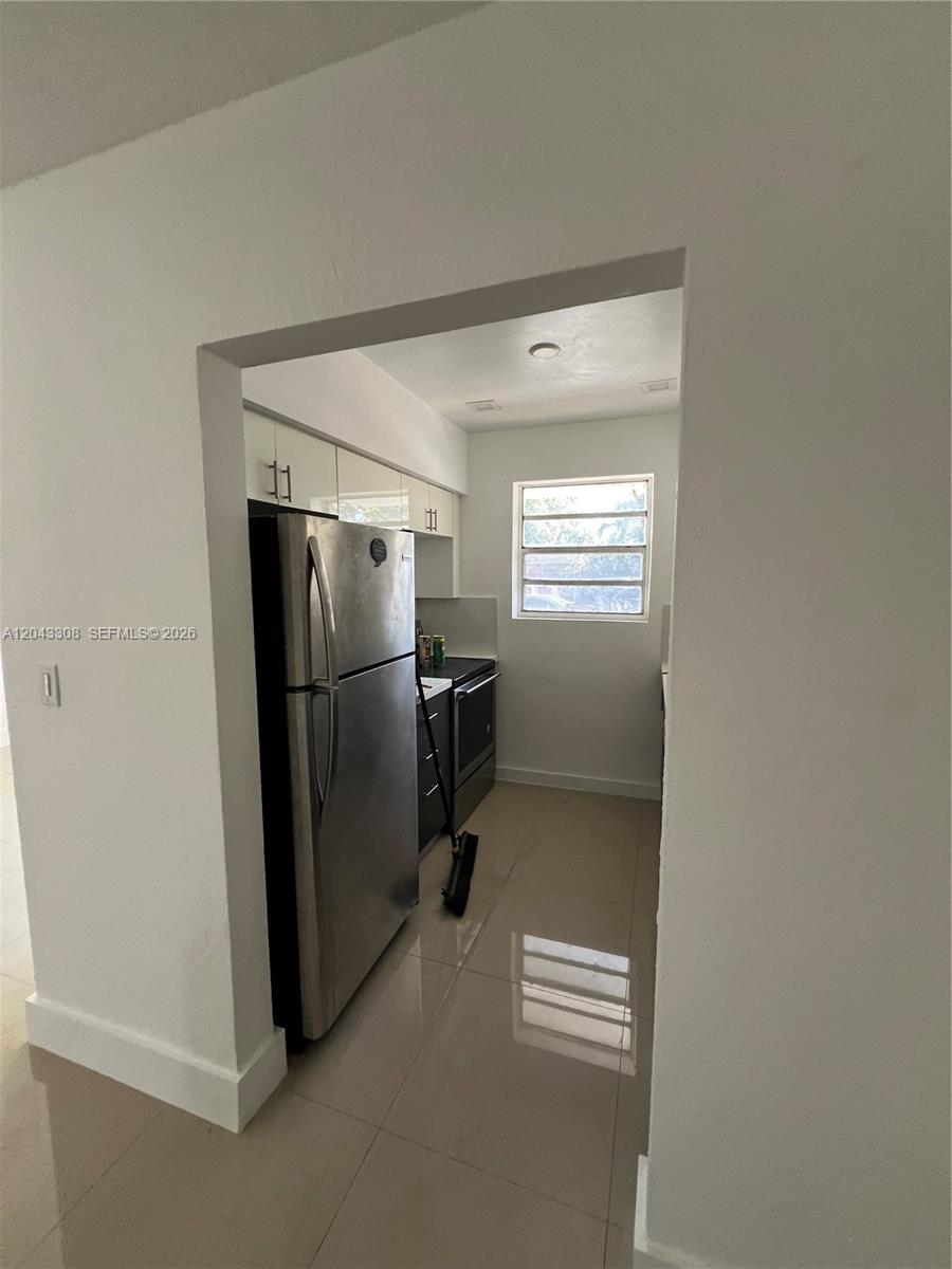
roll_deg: -0.4
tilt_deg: -7.4
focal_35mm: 13
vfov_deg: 106.2
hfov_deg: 89.9
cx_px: 476
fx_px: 477
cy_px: 634
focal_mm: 1.57
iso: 160
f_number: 1.8
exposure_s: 1/120
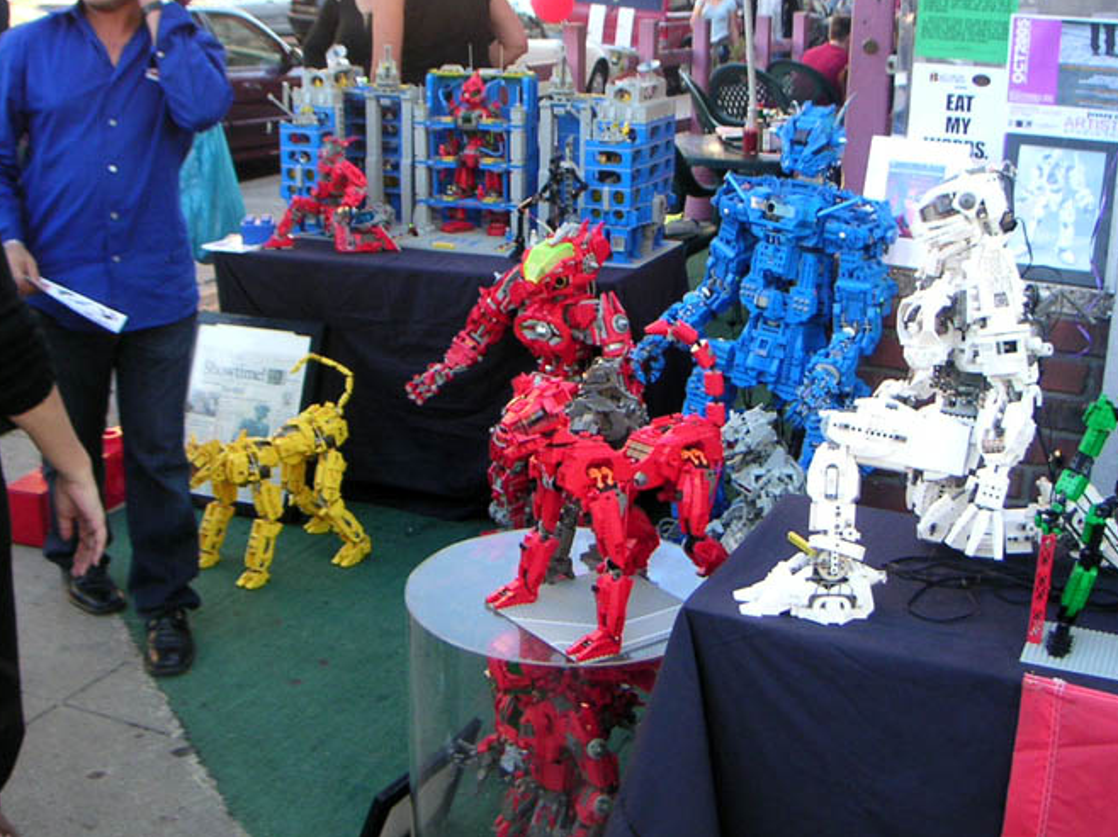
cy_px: 365
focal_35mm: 45
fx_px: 1453
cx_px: 545
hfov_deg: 42.1
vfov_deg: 32.1
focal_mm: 5.7
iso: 80
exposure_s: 1/45
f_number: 2.8
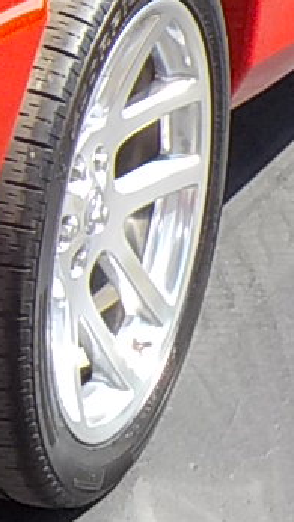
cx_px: -406
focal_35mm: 151
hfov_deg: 7.5
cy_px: -89
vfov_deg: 13.9
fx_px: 2090
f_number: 3.3
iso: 125
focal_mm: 4.1
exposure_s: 1/640
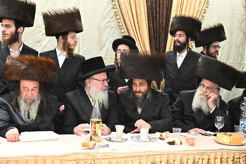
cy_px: 82
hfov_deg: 41.1
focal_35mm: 48
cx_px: 123
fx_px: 328
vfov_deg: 28.1
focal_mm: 48
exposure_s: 1/200
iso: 2000
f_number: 4.5
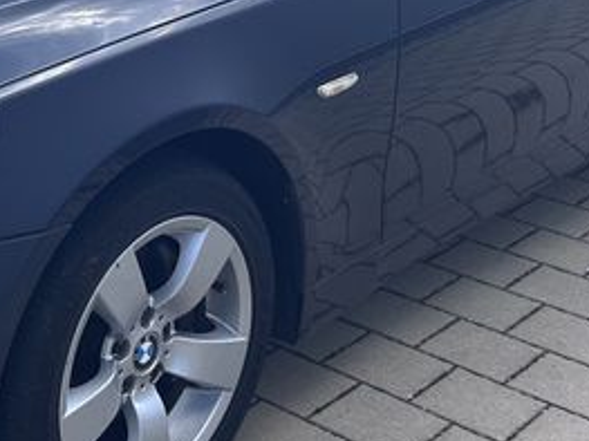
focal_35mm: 79
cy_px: 51
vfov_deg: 18.4
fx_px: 1344
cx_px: 65
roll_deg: -0.2
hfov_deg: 24.1
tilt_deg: -16.8
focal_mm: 5.7
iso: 50
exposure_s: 1/1295
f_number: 1.5
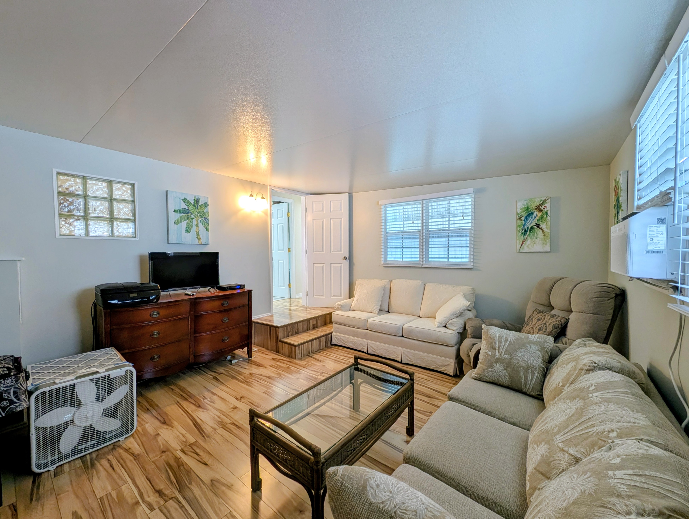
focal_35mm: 12
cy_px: 260
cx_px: 344
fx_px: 239
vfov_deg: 94.6
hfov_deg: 110.5
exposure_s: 1/30
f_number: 1.95
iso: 47
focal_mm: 2.23
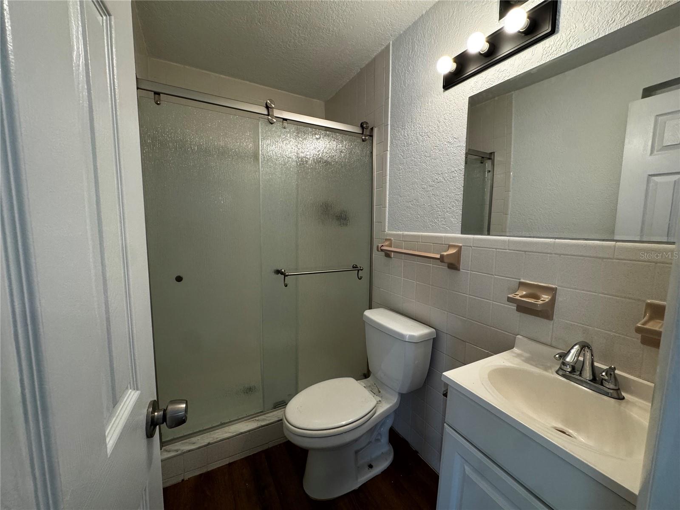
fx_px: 275
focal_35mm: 14
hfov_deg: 102.1
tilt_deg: -6.6
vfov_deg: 85.7
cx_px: 340
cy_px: 255
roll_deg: -1.0
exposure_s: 1/120
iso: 200
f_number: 2.2
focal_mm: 2.22
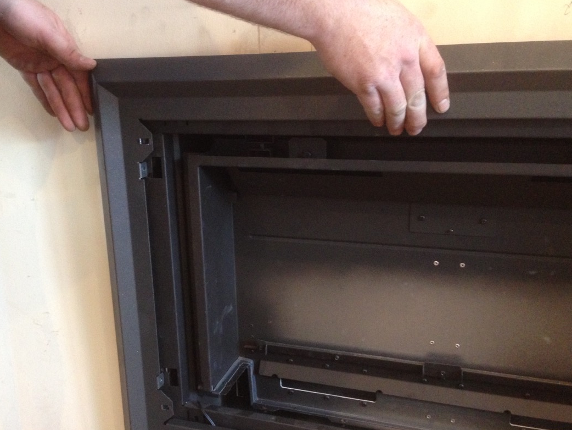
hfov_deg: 48.9
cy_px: 241
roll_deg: +1.4
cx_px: 253
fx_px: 628
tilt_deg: -16.8
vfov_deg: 37.7
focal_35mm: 38
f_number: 2.4
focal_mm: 4.12
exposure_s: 1/20
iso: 320
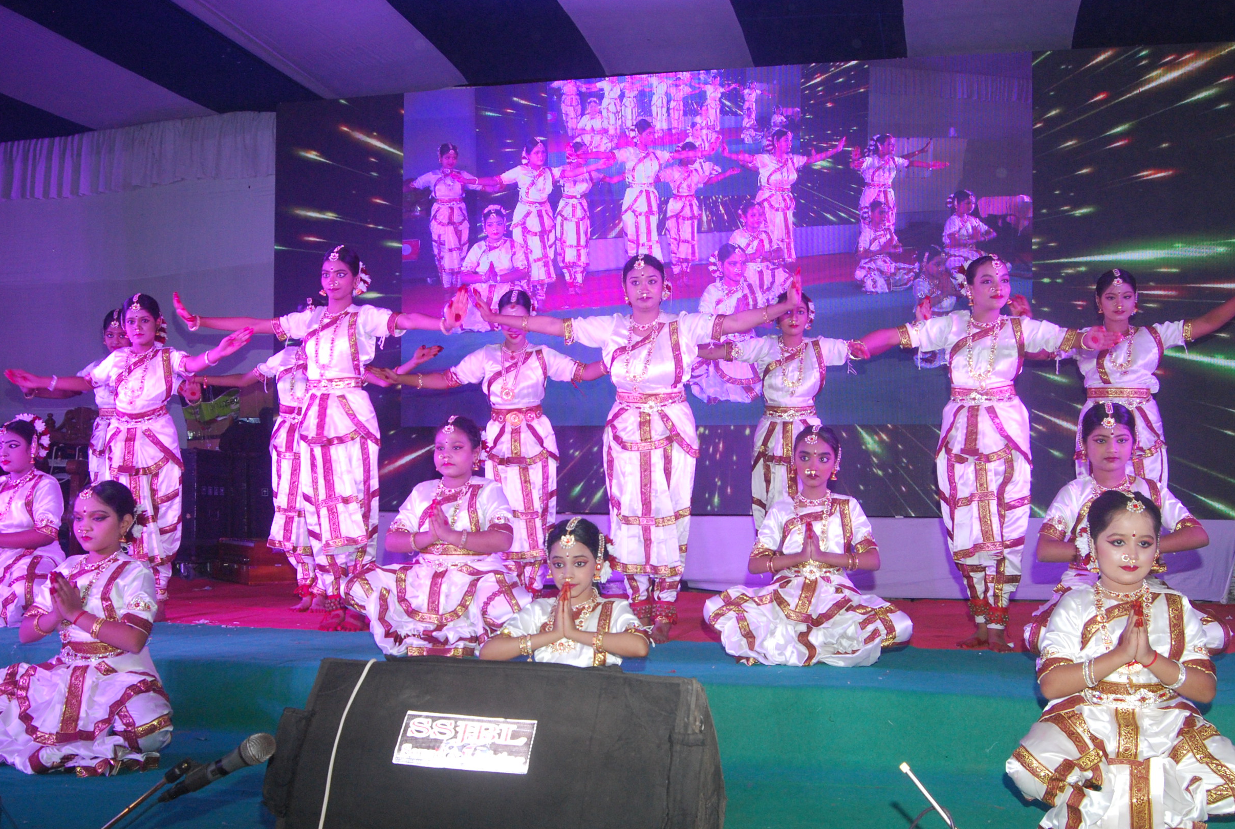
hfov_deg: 53.0
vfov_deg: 37.0
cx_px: 597
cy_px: 478
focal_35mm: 36
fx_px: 1238
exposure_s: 1/60
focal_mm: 20
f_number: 4.5
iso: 800
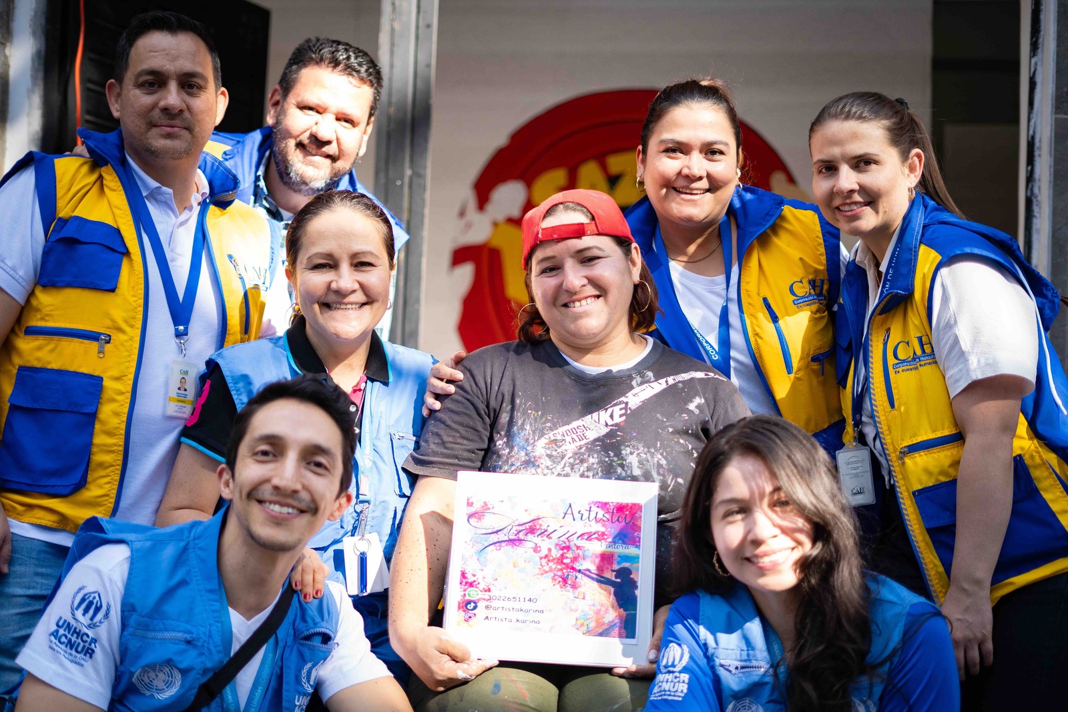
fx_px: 1483
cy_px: 356
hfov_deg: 39.6
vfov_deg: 27.0
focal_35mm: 50
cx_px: 534
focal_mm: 50
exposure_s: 1/2500
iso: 640
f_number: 1.8
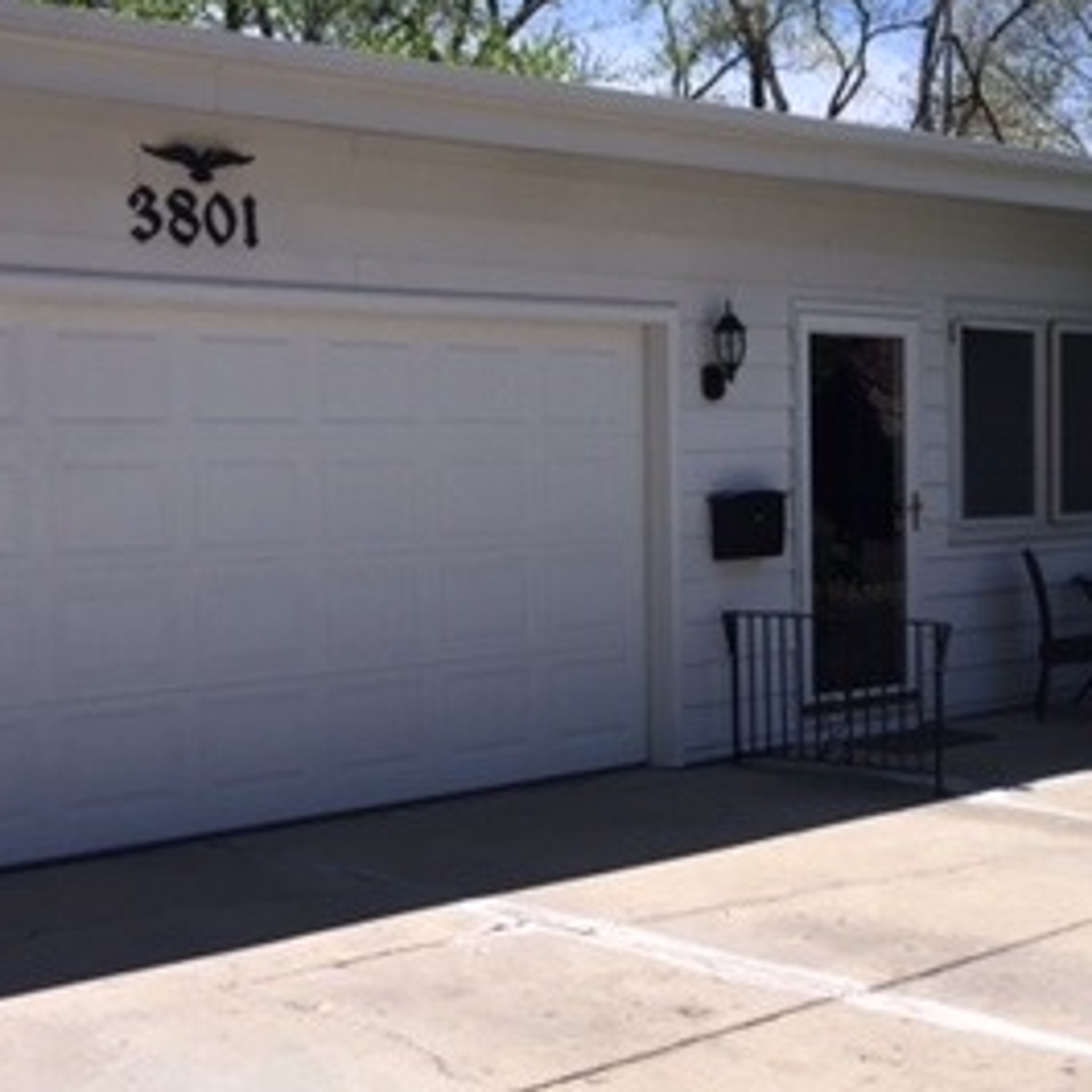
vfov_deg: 27.7
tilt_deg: -3.0
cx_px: 981
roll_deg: -0.2
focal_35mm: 62
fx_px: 2213
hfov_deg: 26.8
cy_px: 602
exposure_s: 1/1647
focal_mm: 4.15
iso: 32
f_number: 2.2
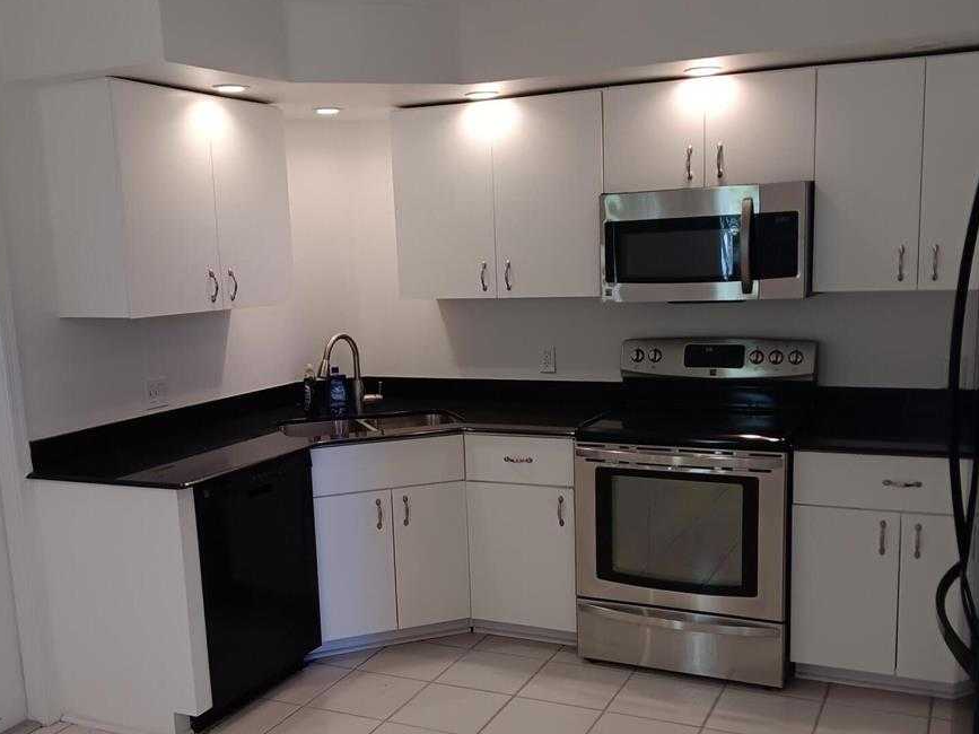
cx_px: 478
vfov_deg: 39.5
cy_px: 436
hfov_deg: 51.4
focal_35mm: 36
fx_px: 1018
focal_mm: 3.98
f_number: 1.8
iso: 64
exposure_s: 1/25
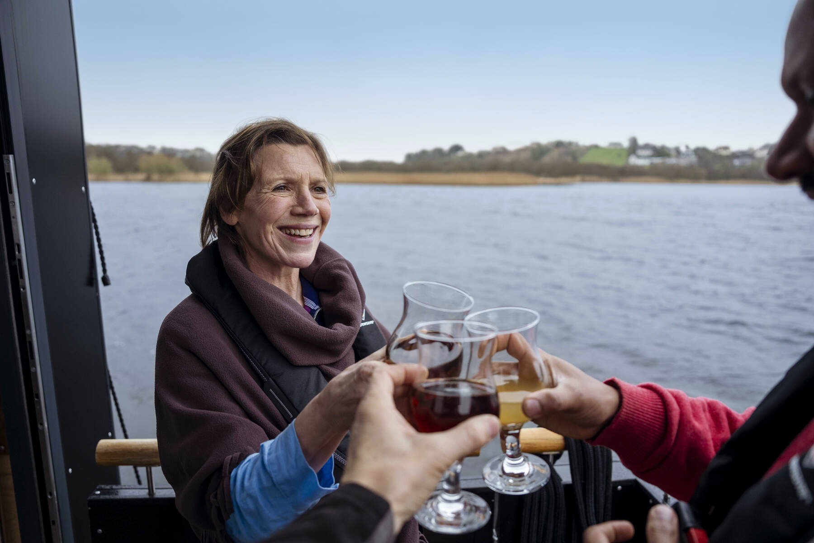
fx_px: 543
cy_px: 272
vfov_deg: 53.1
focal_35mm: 24
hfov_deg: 73.7
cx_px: 407
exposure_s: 1/400
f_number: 2.8
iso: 640
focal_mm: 24
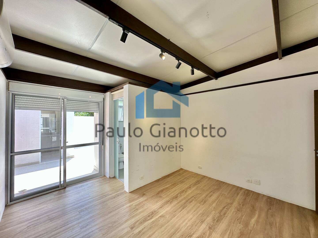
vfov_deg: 85.7
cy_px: 119
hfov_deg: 102.1
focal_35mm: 14
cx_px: 159
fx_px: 129
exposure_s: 1/99
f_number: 2.2
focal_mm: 2.22
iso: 40
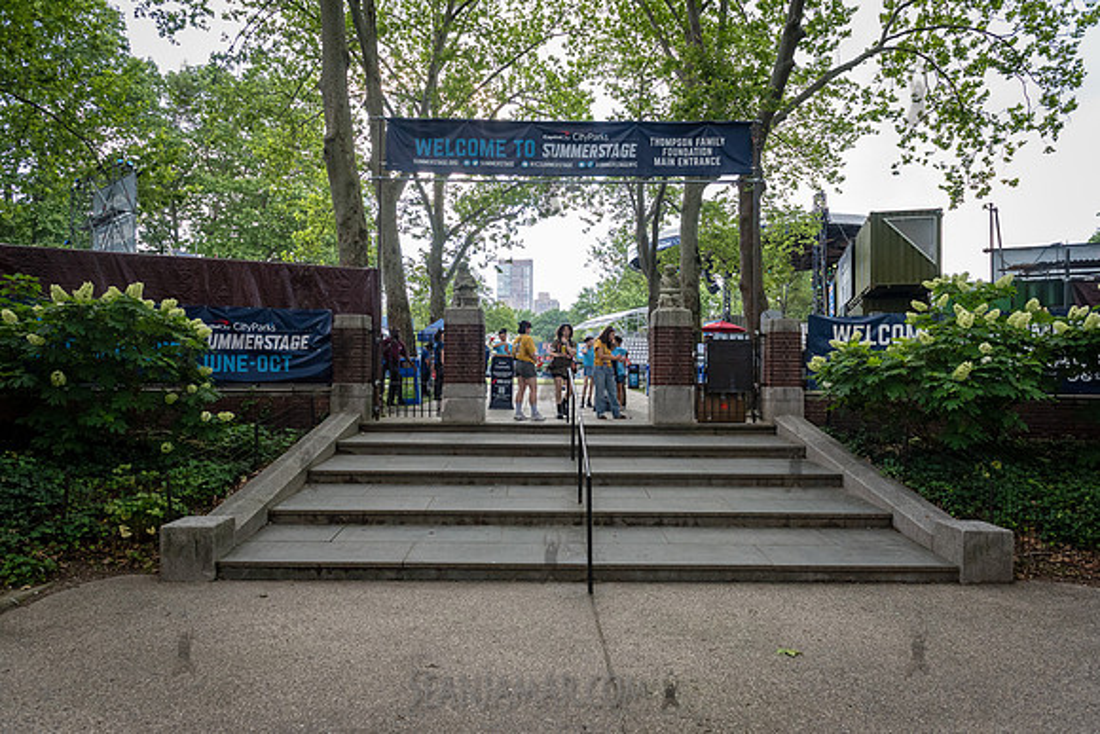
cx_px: 550
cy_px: 367
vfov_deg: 53.1
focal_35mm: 24
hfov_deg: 73.7
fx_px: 734
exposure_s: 1/800
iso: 2000
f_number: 4.5
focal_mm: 24
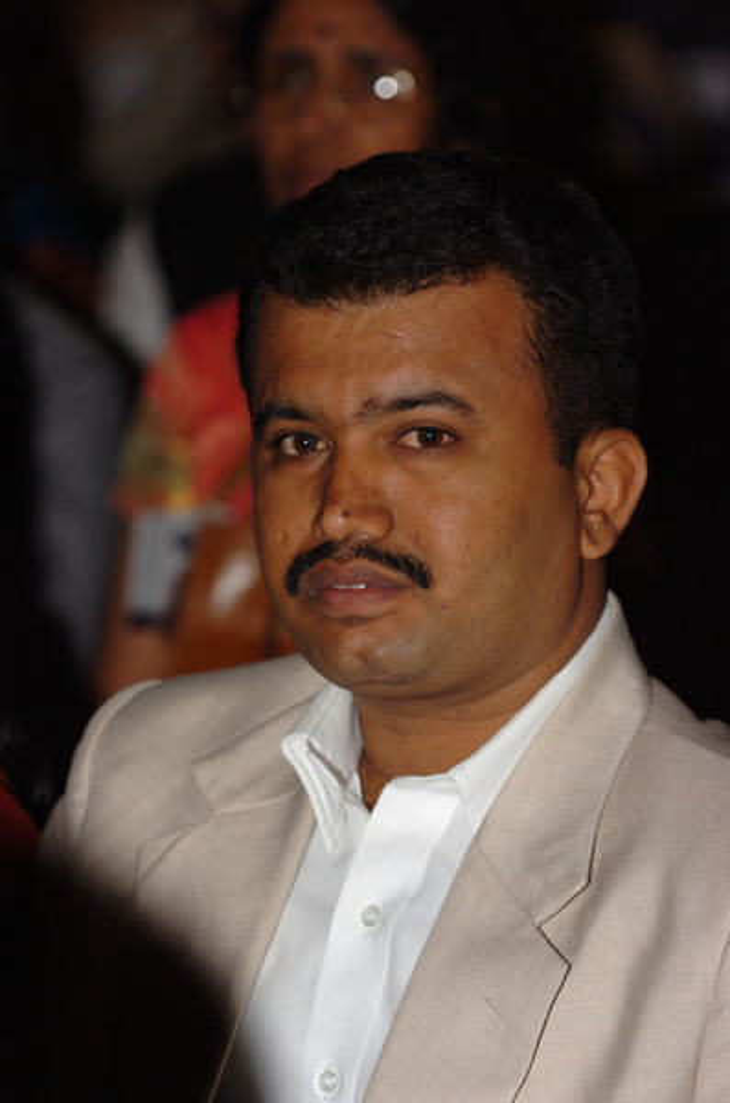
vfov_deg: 10.6
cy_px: 552
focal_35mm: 195
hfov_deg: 7.0
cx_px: 365
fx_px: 5962
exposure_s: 1/30
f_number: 5.6
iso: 400
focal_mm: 130
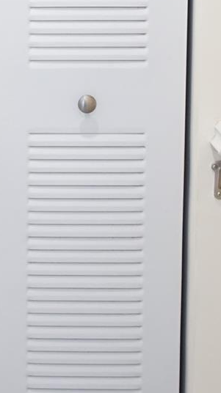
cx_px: -80
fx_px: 1012
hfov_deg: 12.0
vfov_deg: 21.5
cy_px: 40
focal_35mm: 97
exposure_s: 1/60
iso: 1000
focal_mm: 21
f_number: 4
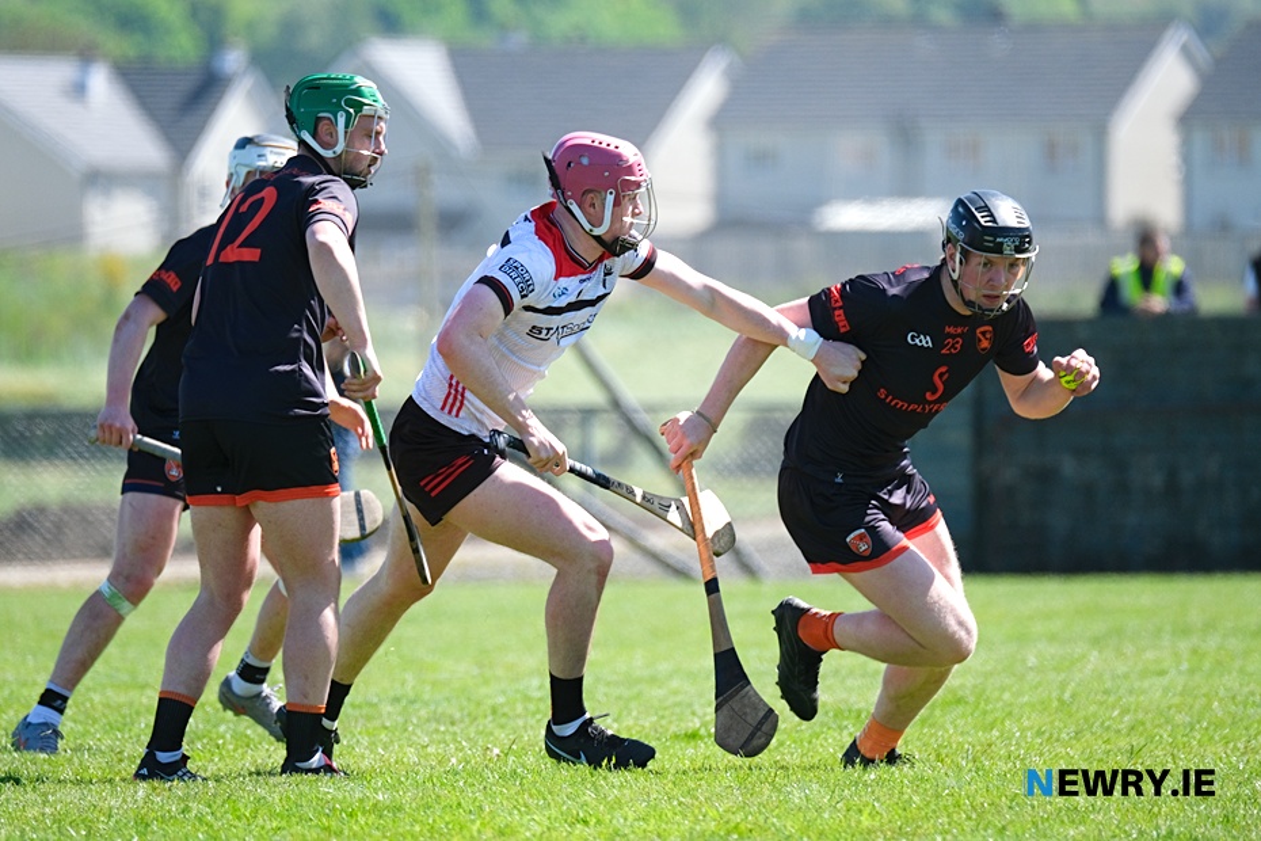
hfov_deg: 3.7
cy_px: 420
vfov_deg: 2.5
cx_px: 630
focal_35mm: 559
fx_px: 19579
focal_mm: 372.6
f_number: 5.6
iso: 800
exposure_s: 1/1700
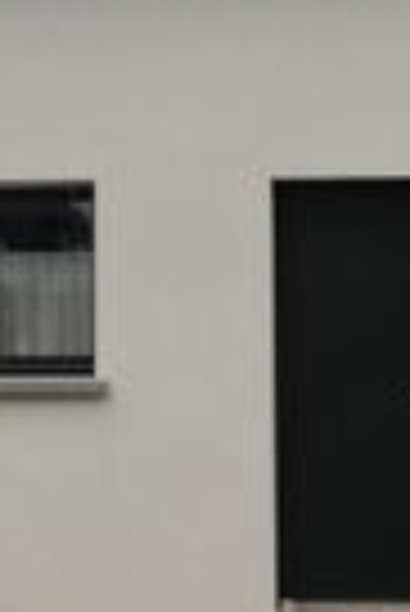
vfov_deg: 12.9
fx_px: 2709
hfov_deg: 8.7
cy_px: 238
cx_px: 149
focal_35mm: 159
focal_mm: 4.75
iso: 100
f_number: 1.8
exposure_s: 1/1442
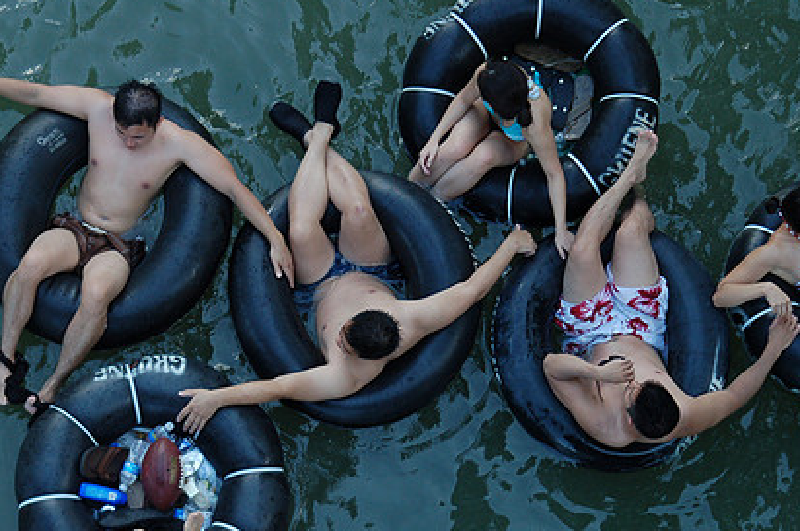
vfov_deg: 9.5
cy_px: 346
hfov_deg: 14.3
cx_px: 345
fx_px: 3196
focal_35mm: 144
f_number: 5
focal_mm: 68
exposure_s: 1/200
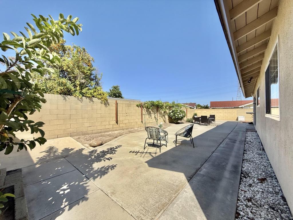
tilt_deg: +0.6
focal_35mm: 14
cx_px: 146
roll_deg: -0.2
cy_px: 110
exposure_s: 1/3125
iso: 50
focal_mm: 2.22
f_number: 2.2
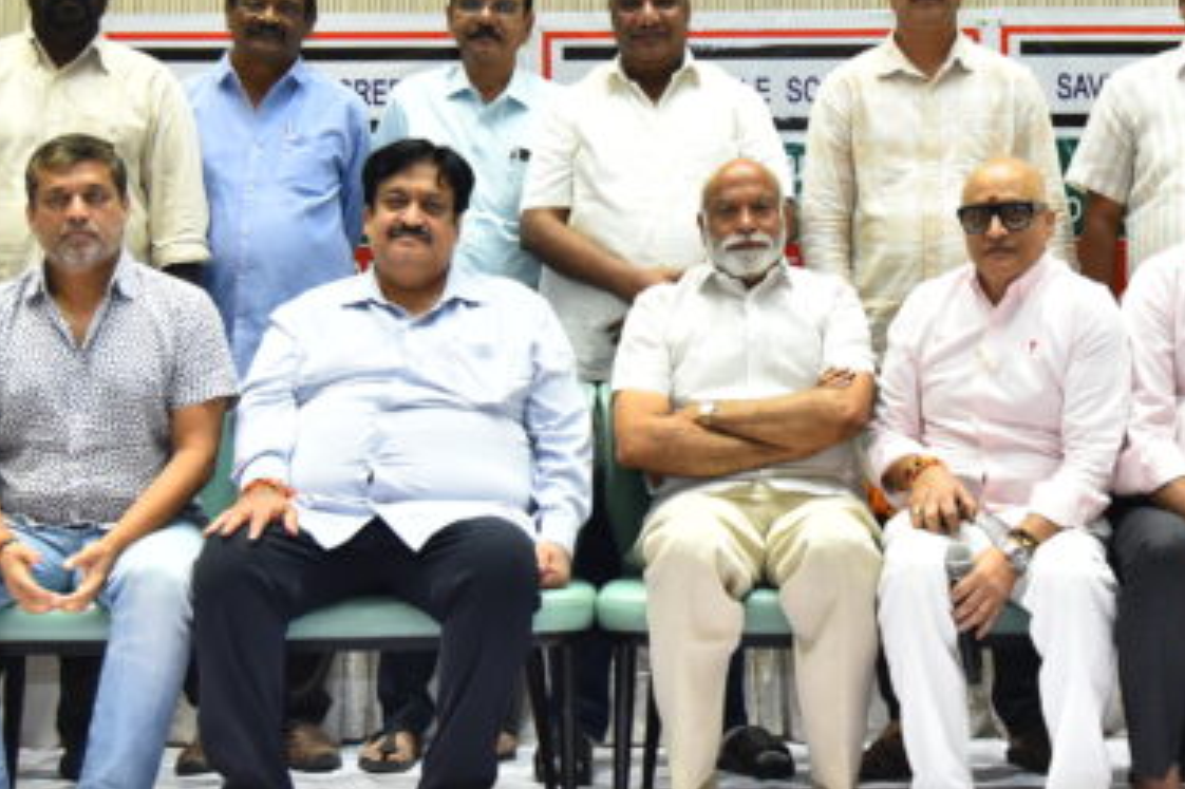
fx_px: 2566
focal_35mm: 78
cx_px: 811
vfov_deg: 17.4
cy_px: 260
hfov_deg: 25.8
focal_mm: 38
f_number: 4
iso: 2000
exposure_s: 1/125
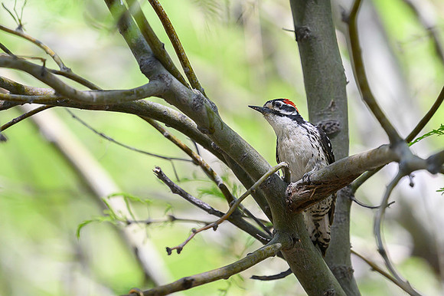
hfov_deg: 2.3
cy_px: 85
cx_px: 245
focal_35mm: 898
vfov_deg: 1.5
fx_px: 11074
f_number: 4
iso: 1000
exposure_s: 1/1600
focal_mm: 560
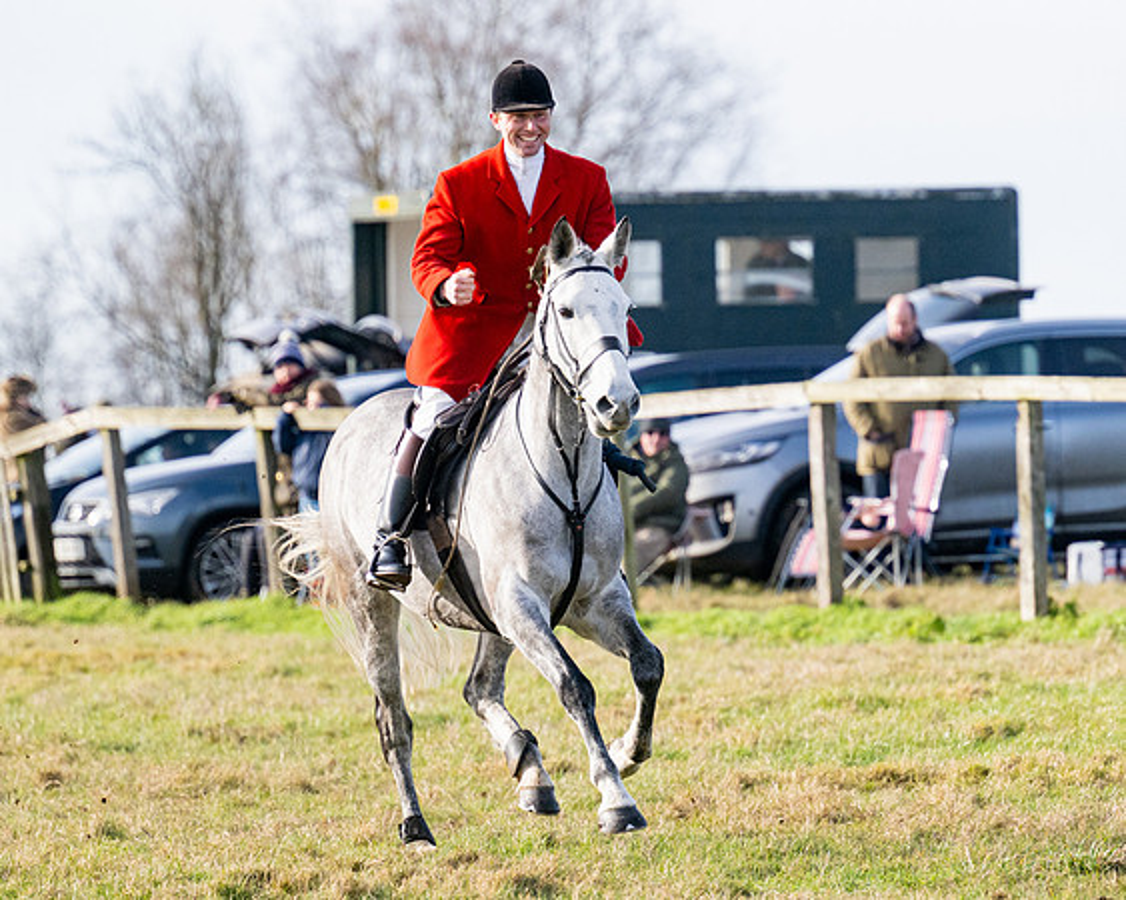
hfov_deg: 5.3
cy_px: 424
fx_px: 12252
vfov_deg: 4.2
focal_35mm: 368
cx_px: 750
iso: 400
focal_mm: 195
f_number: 4
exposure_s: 1/3200
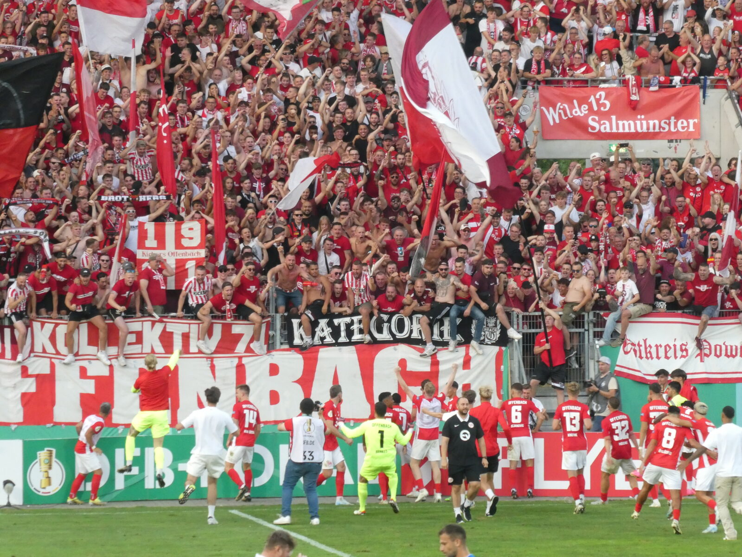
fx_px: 5359
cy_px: 278
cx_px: 371
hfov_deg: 7.9
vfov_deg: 5.9
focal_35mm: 250
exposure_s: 1/125
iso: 640
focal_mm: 44.8
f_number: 5.6
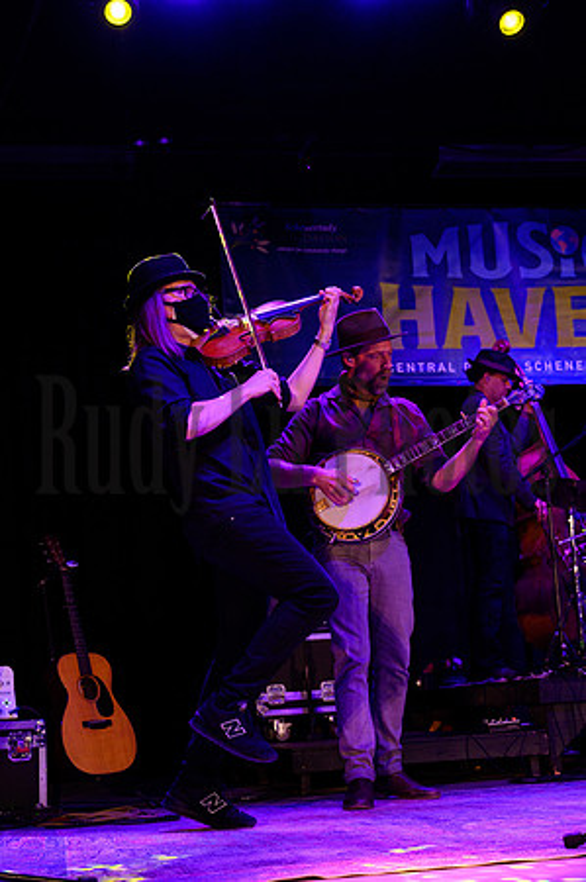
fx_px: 1395
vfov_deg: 35.1
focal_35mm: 57
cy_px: 441
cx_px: 293
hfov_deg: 23.7
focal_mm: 57
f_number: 6.3
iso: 6400
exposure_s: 1/500
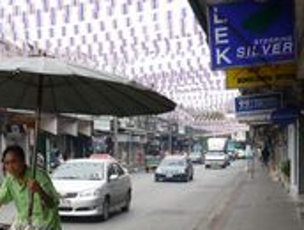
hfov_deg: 28.1
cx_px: 49
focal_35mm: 67
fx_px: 590
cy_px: 199
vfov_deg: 21.6
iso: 100
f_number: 2.8
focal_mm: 5.5
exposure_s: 1/320
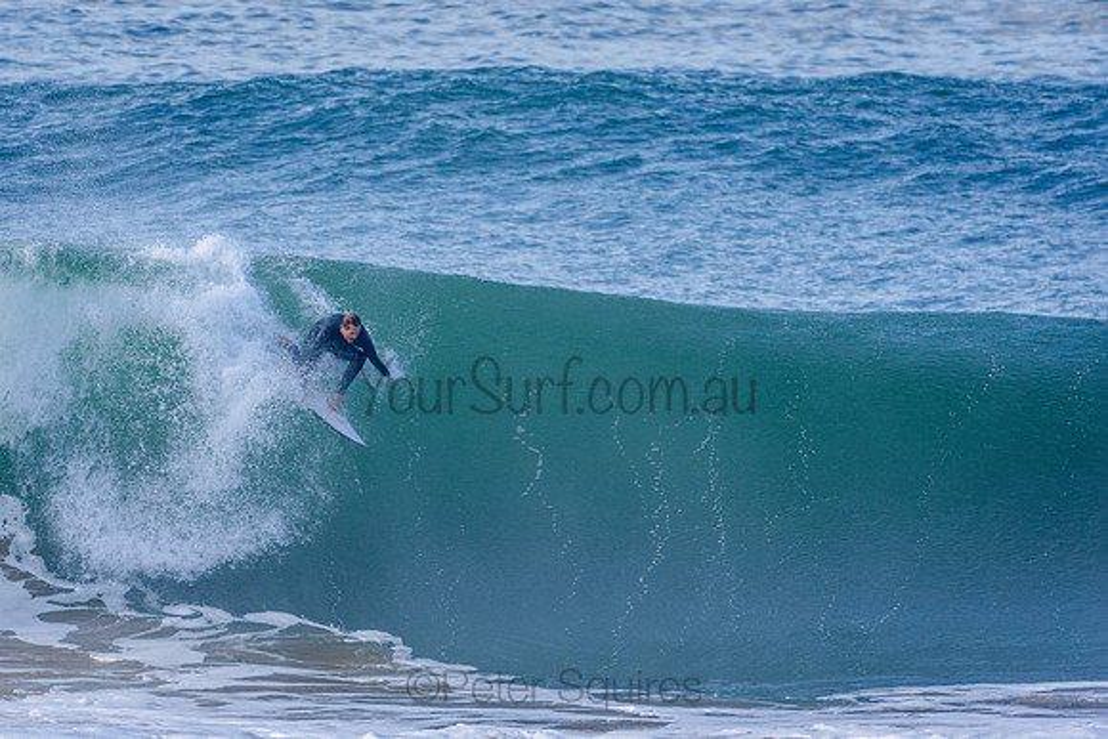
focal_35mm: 750
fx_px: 23088
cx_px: 554
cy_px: 370
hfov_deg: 2.7
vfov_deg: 1.8
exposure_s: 1/2000
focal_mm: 500
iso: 560
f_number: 5.6
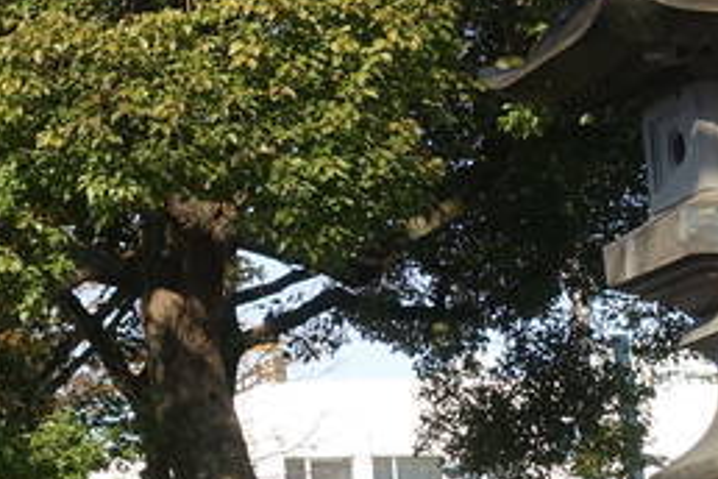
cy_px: 162
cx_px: -526
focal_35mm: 158
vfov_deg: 8.7
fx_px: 3151
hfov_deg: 12.1
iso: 125
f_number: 5.6
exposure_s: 1/200
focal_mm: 12.35
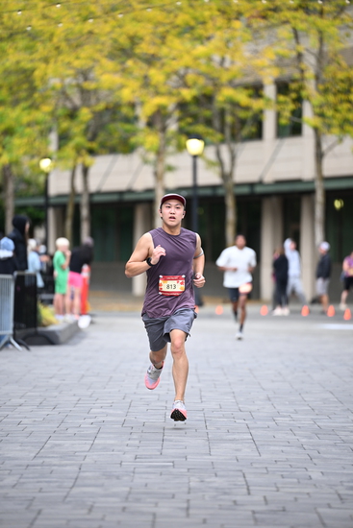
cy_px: 264
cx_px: 176
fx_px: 2940
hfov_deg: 6.9
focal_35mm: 200
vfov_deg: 10.3
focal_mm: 200
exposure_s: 1/1600
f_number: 2.8
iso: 1000
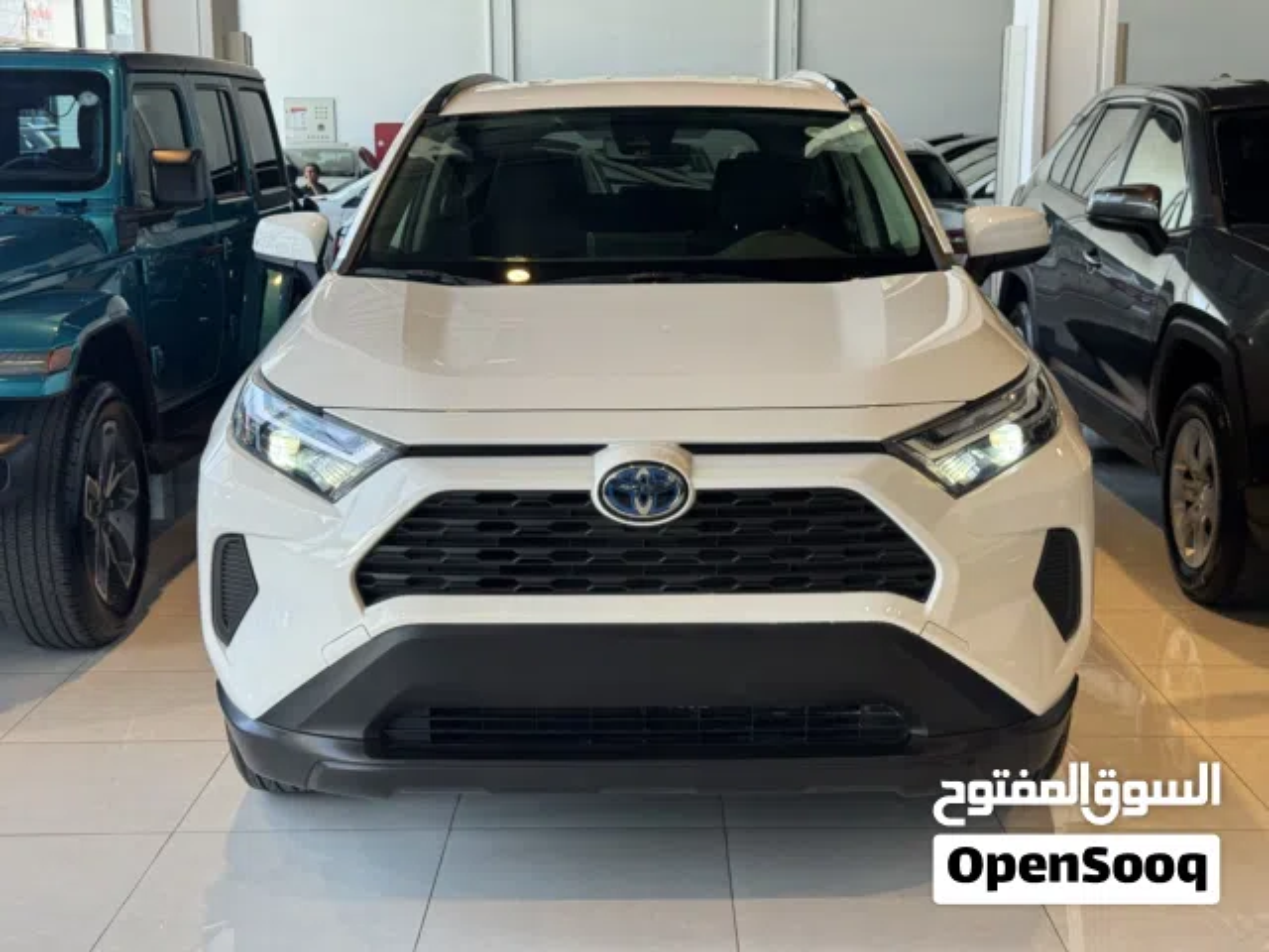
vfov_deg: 30.3
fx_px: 1760
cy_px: 476
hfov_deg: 39.7
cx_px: 634
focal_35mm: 48
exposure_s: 1/256
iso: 64
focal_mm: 6.76
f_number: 1.78
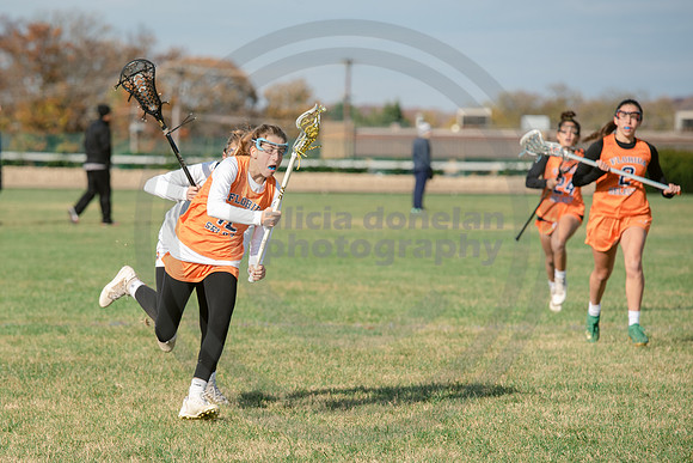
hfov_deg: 7.9
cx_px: 242
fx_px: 5007
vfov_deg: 5.3
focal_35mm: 260
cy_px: 301
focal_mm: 200
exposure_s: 1/1600
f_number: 5
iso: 250
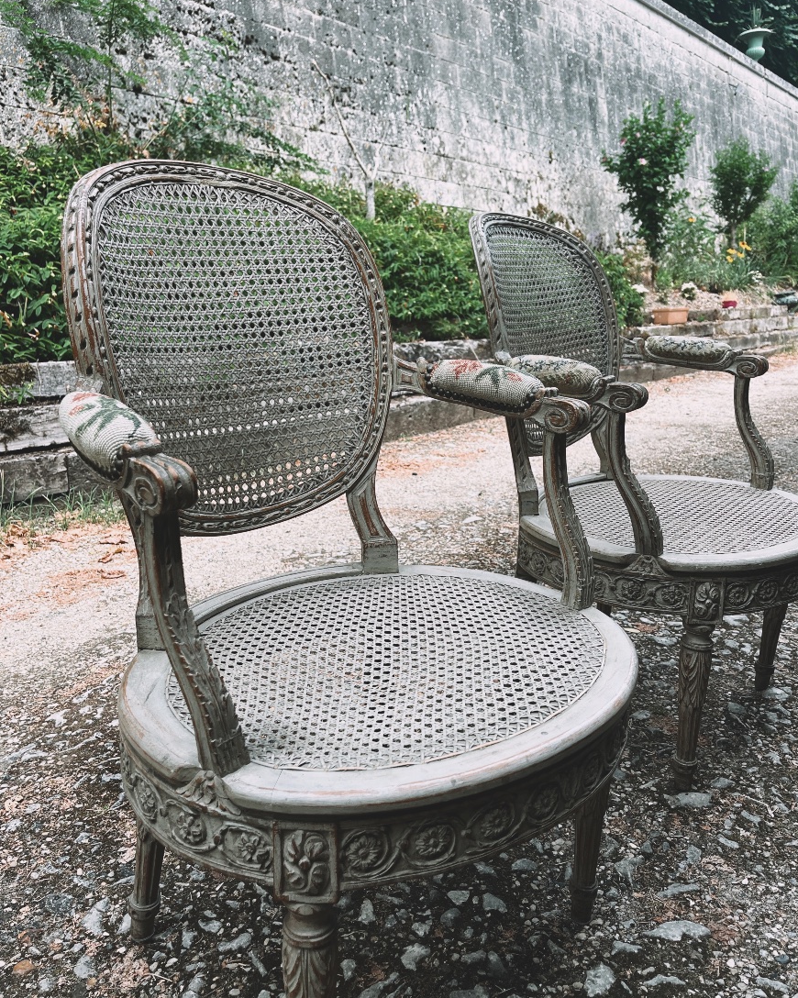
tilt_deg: -10.3
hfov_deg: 51.5
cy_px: 479
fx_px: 827
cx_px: 412
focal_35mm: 28
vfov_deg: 62.2
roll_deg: +1.8
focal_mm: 5.1
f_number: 1.6
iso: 50
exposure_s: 1/1066
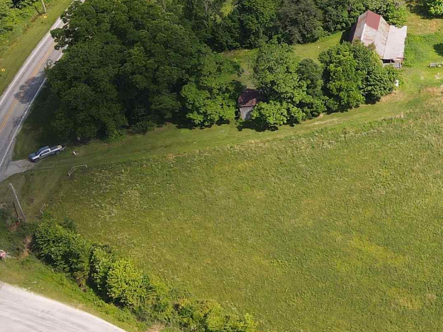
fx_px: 870
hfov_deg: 24.0
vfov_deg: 20.9
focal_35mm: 68
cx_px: 617
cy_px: 0
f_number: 2.8
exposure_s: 1/400
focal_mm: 4.5
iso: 100
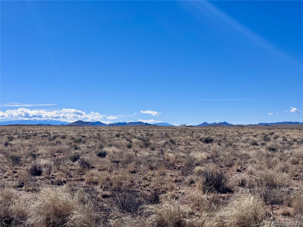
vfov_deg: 30.3
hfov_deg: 39.7
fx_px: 420
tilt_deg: +1.2
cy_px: 114
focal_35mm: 48
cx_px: 152
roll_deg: -0.2
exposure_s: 1/12500
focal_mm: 6.76
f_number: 1.78
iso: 80
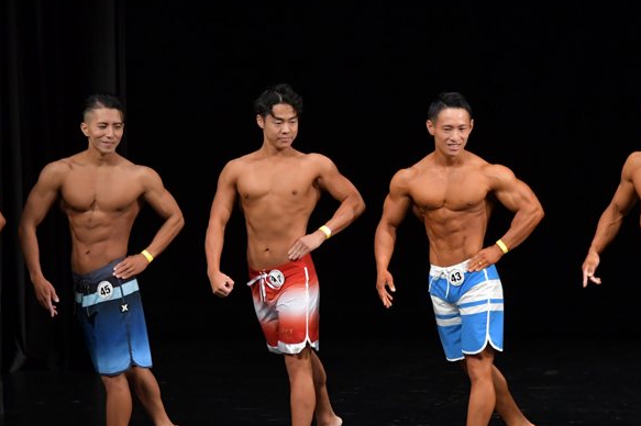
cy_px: 255
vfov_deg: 4.3
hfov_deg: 6.5
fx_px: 5677
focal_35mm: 319
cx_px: 359
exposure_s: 1/400
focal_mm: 160
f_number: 5.6
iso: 3200
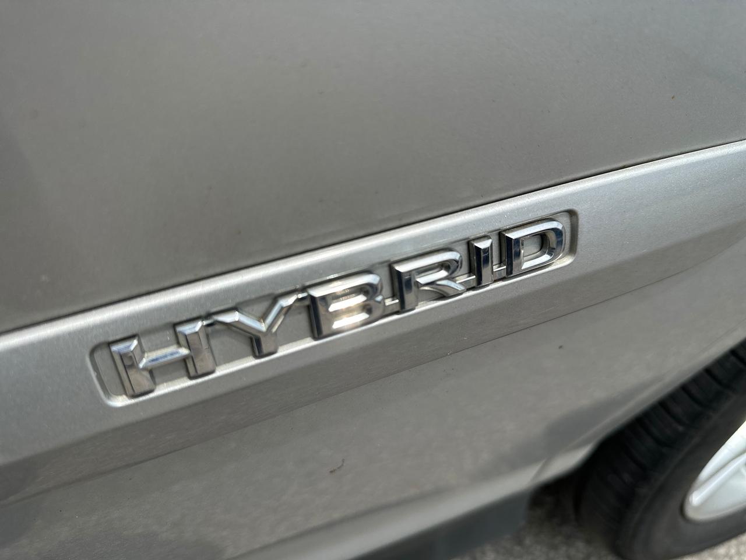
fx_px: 517
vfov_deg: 56.8
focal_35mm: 24
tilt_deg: -40.5
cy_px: 280
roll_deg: -0.3
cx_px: 373
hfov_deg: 71.6
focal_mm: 6.86
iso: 80
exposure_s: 1/4545
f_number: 1.78
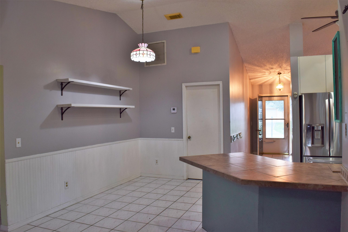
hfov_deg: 67.4
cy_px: 116
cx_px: 174
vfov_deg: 47.9
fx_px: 261
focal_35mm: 27
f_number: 7.1
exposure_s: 1/30
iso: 400
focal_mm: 18
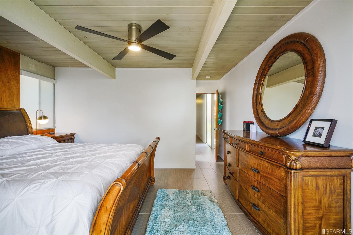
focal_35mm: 16
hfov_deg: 96.8
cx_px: 176
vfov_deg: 73.7
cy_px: 118
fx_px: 157
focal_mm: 16
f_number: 7.1
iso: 200
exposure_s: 1/13
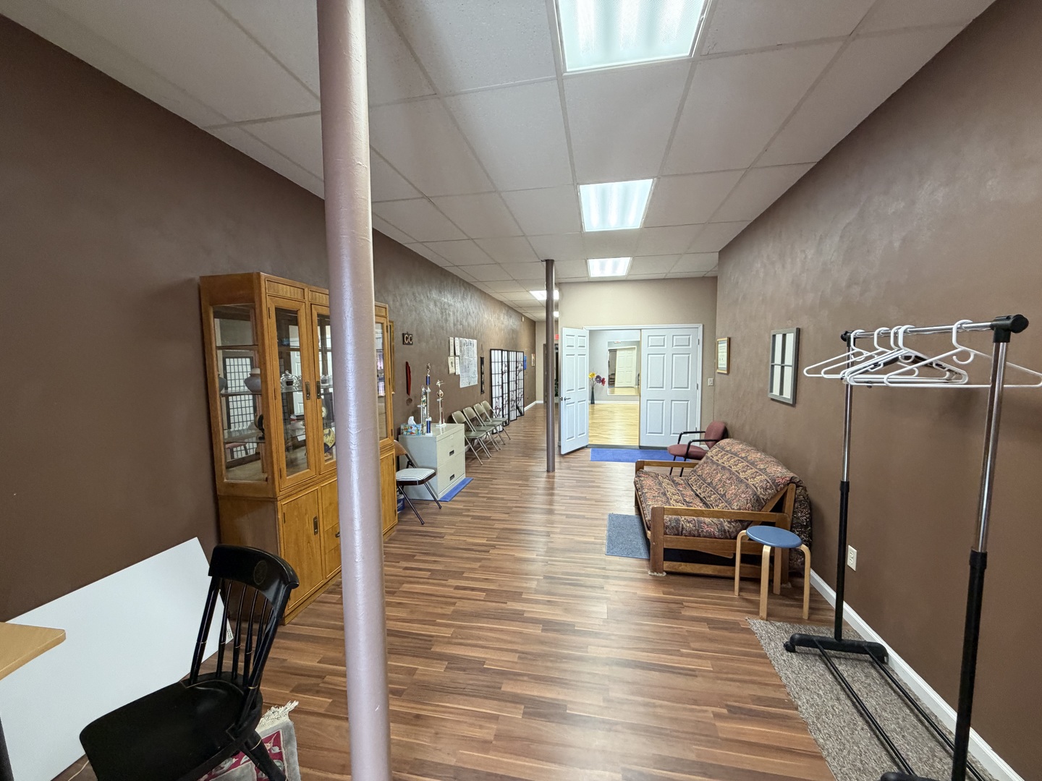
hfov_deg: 102.1
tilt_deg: -4.9
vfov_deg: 85.7
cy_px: 390
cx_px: 521
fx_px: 421
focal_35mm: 14
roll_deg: -0.7
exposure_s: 1/61
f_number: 2.2
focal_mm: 2.22
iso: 320
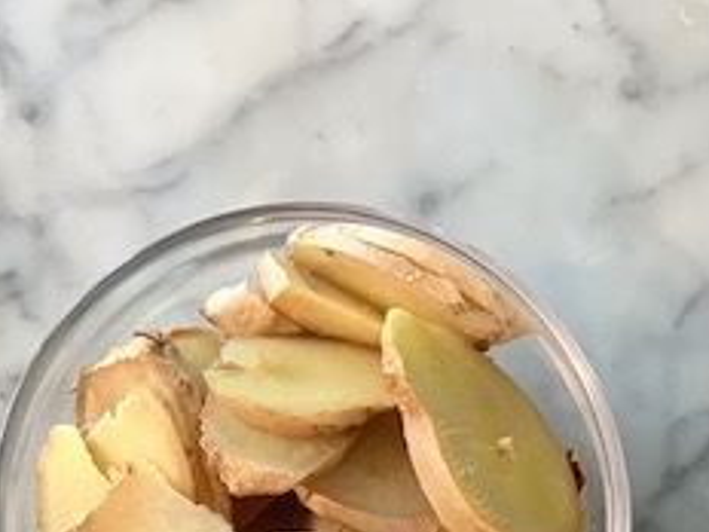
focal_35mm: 86
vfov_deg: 15.7
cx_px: 758
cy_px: 804
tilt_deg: -89.0
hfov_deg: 21.7
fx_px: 1761
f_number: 1.6
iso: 500
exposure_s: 1/60
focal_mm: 5.96
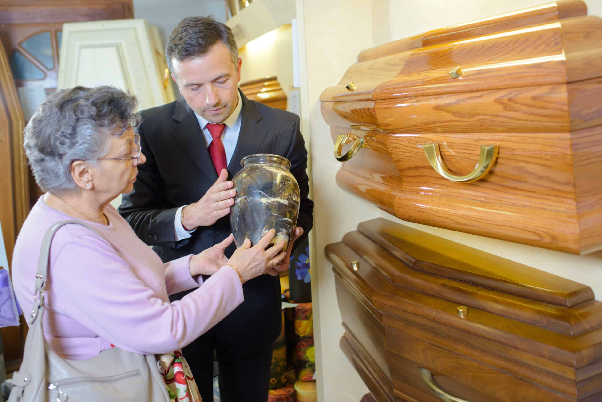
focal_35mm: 35
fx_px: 585
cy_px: 201
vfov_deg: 37.9
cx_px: 301
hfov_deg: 54.4
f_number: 3.2
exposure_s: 1/80
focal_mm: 35
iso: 250
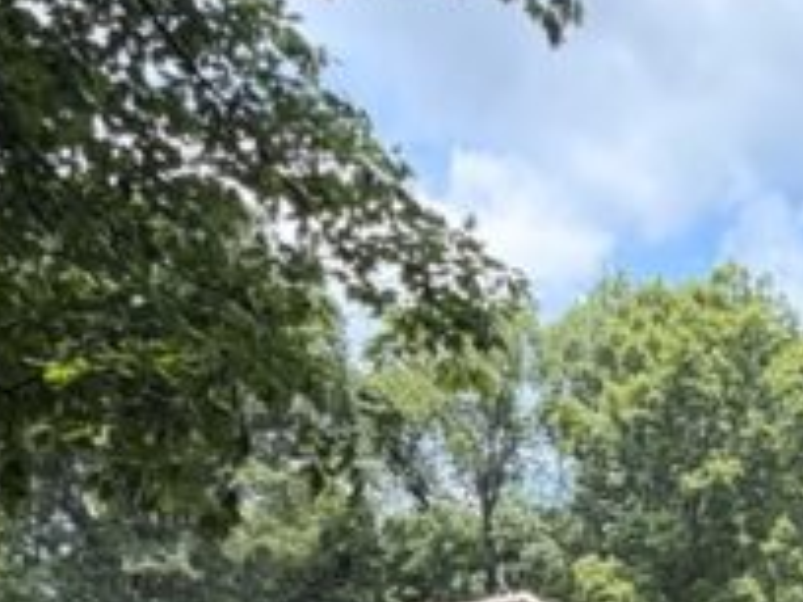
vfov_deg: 22.3
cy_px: 877
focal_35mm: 55
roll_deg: -6.9
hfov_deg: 31.1
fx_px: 1276
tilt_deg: -2.5
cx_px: 886
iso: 64
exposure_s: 1/468
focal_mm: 2.22
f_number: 2.2
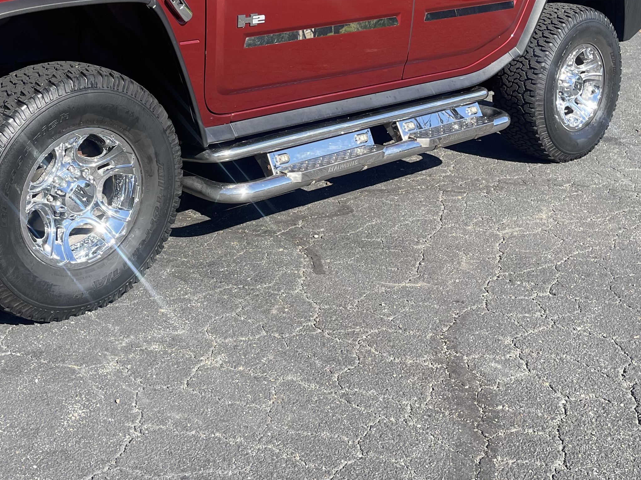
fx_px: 907
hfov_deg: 38.5
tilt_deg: -8.3
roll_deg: +0.8
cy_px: 23
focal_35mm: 49
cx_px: 222
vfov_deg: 28.2
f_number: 1.6
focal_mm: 5.1
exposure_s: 1/1140
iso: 32
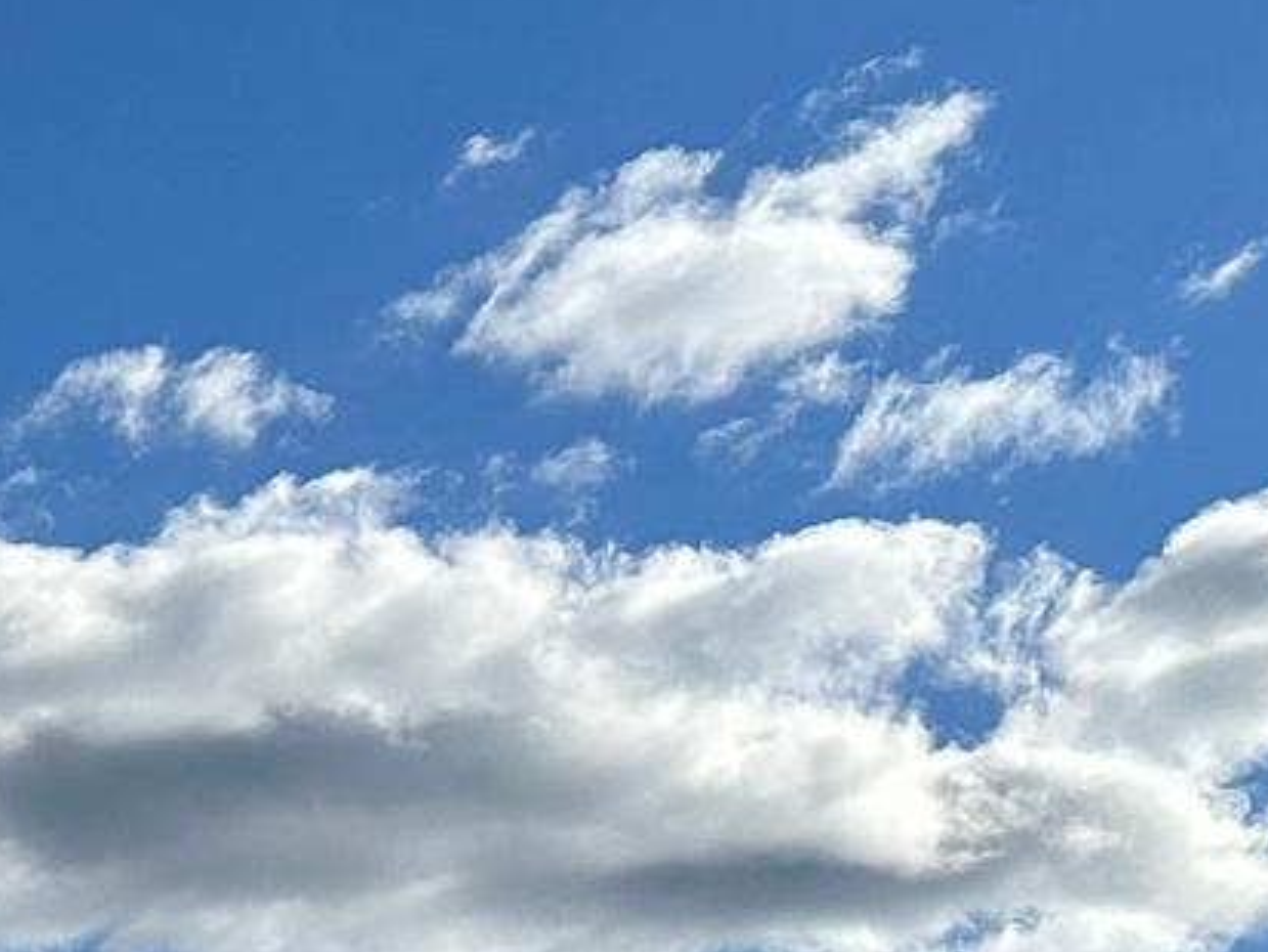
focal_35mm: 119
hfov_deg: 14.1
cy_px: 1744
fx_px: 4360
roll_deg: +0.0
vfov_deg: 11.5
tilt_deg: +1.0
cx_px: -1197
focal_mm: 6.86
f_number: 1.78
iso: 80
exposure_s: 1/8197
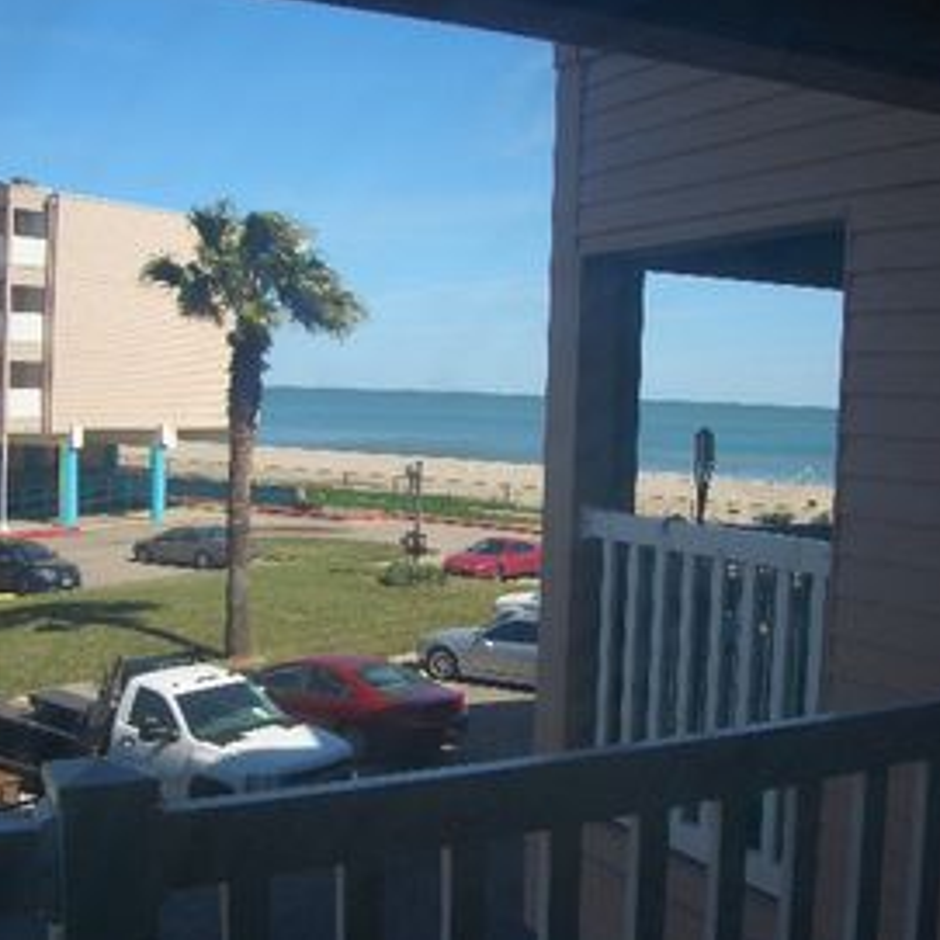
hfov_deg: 40.0
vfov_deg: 40.0
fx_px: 1290
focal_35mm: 42
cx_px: 524
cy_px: 468
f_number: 4.3
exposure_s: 1/400
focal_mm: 5.8
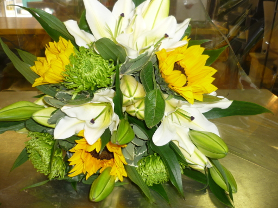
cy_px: 104
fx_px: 265
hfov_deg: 55.4
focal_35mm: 33
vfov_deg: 42.9
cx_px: 139
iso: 100
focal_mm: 5.5
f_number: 2.8
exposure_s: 1/30
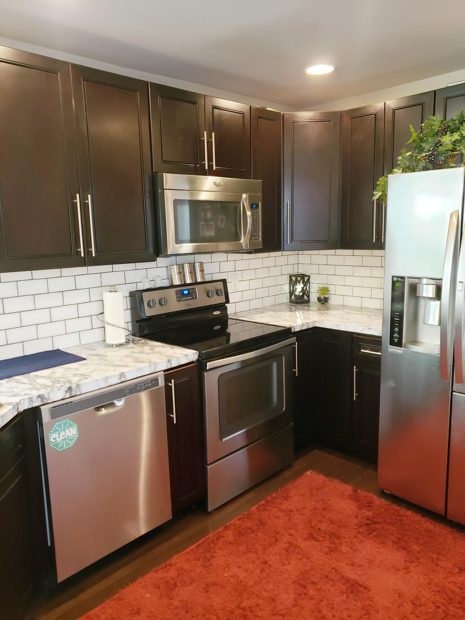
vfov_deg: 67.3
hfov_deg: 53.1
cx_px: 232
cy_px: 310
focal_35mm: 26
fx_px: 466
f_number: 1.5
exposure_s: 1/20
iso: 250
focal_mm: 4.3
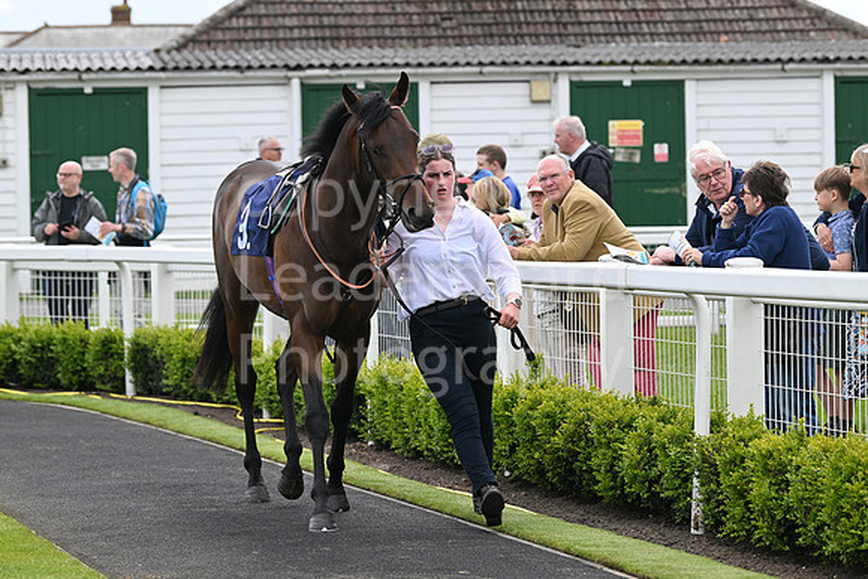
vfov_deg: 8.9
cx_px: 434
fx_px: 3738
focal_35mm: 155
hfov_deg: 13.2
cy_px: 290
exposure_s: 1/1000
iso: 400
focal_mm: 155
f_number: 5.6
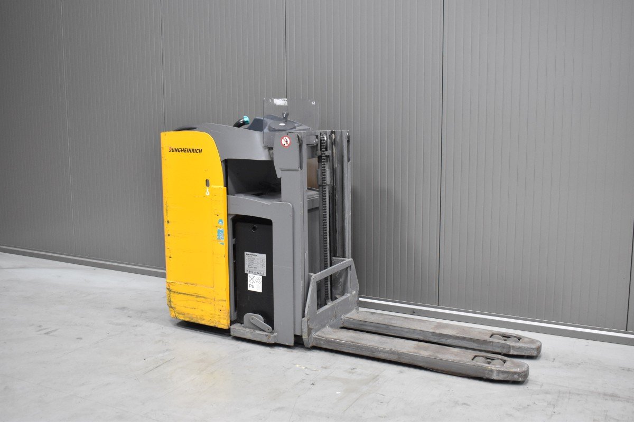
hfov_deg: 53.1
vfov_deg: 36.9
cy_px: 211
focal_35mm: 36
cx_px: 317
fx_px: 634
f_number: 4.5
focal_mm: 24
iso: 1600
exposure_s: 1/50
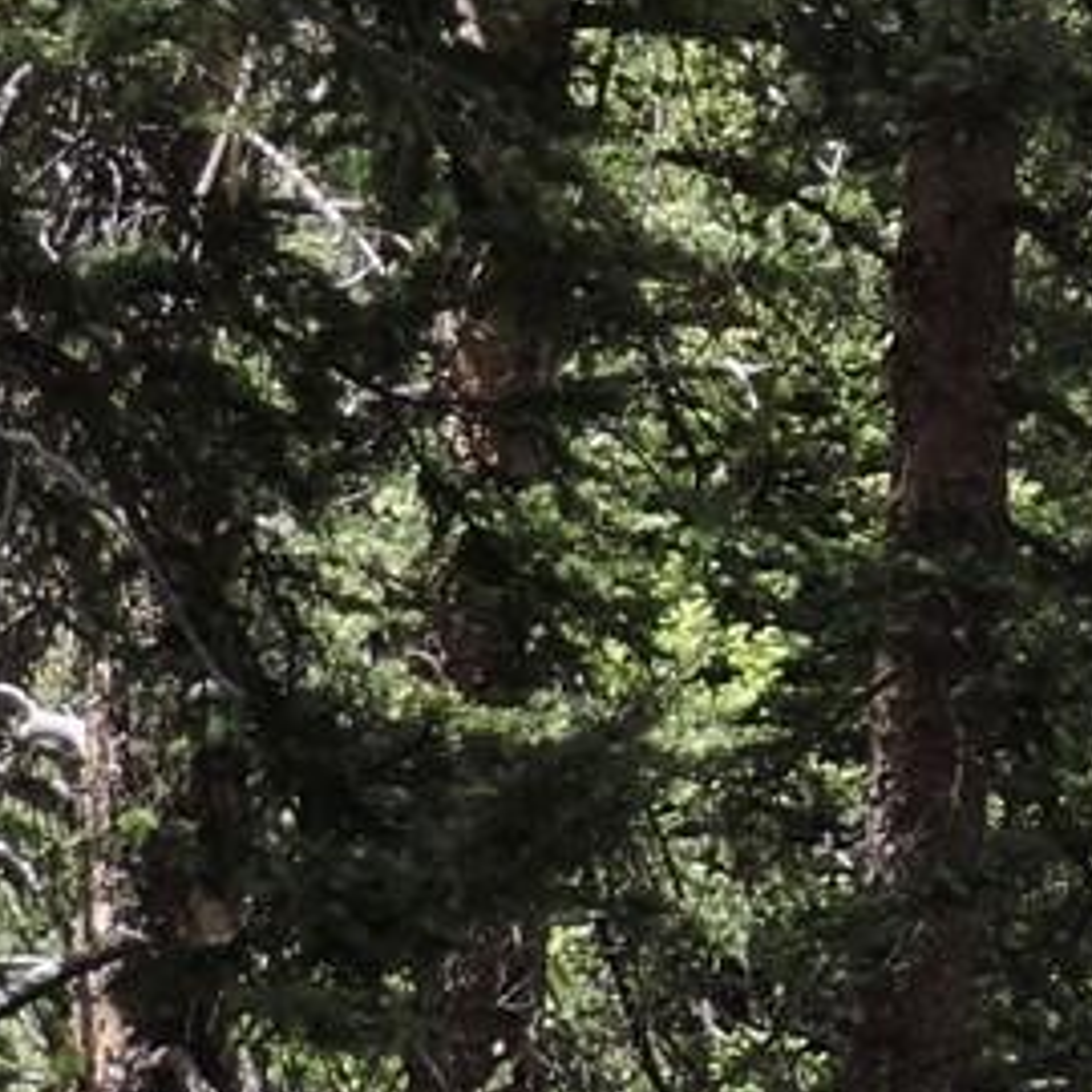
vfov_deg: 4.4
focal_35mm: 393
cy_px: -789
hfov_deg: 4.3
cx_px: 2892
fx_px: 14026
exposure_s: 1/250
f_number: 3.9
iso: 100
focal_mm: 13.4
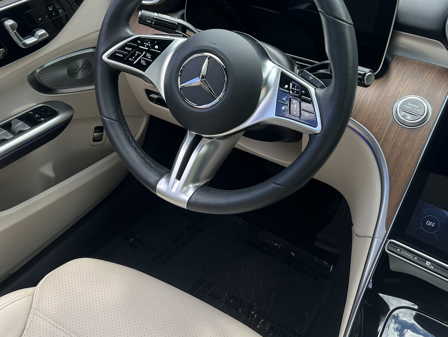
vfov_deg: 34.0
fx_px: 544
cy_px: 105
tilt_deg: -26.8
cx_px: 197
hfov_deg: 44.7
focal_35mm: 42
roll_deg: -6.5
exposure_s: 1/387
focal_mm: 5.7
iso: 50
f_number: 1.5
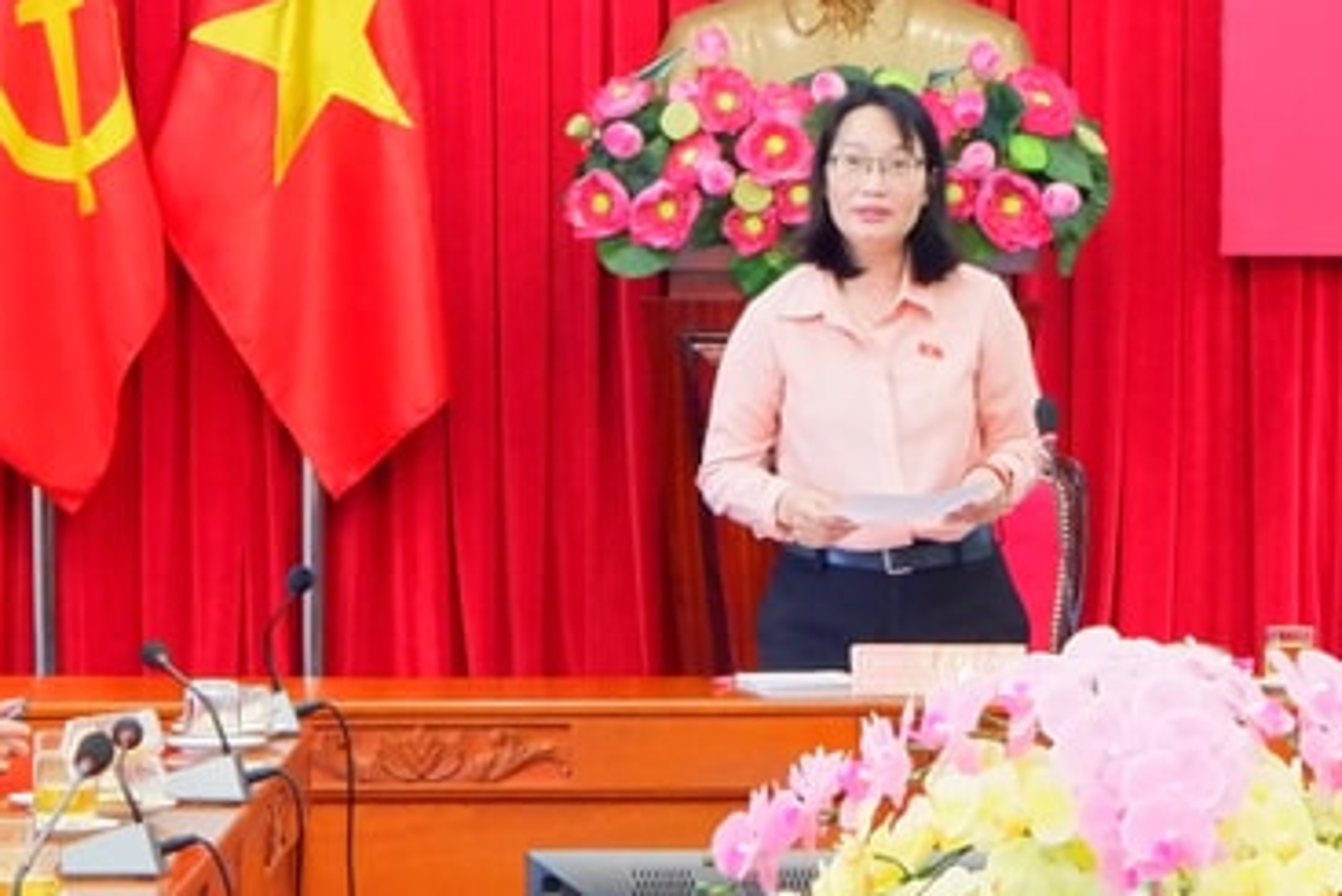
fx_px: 5668
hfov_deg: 13.5
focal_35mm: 152
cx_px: 881
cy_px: 413
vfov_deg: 9.0
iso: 3200
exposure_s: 1/58
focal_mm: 41.1
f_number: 4
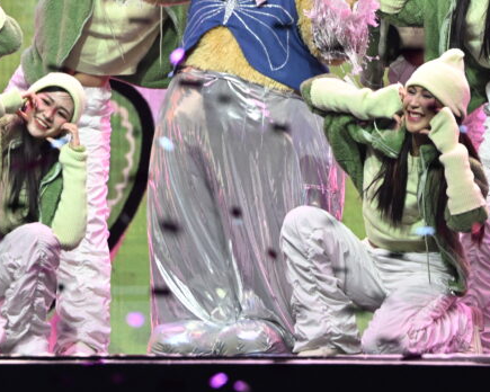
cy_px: 60
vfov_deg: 2.3
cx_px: 201
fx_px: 9934
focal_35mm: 685
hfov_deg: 2.8
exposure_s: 1/250
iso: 4000
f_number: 6
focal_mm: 310
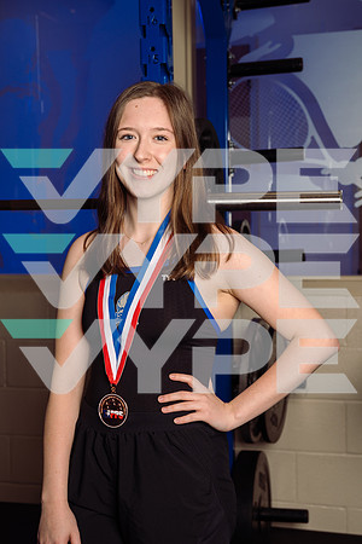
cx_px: 181
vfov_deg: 31.9
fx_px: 950
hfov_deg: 21.6
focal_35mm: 63
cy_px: 272
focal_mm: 63
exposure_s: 1/250
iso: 200
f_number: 7.1
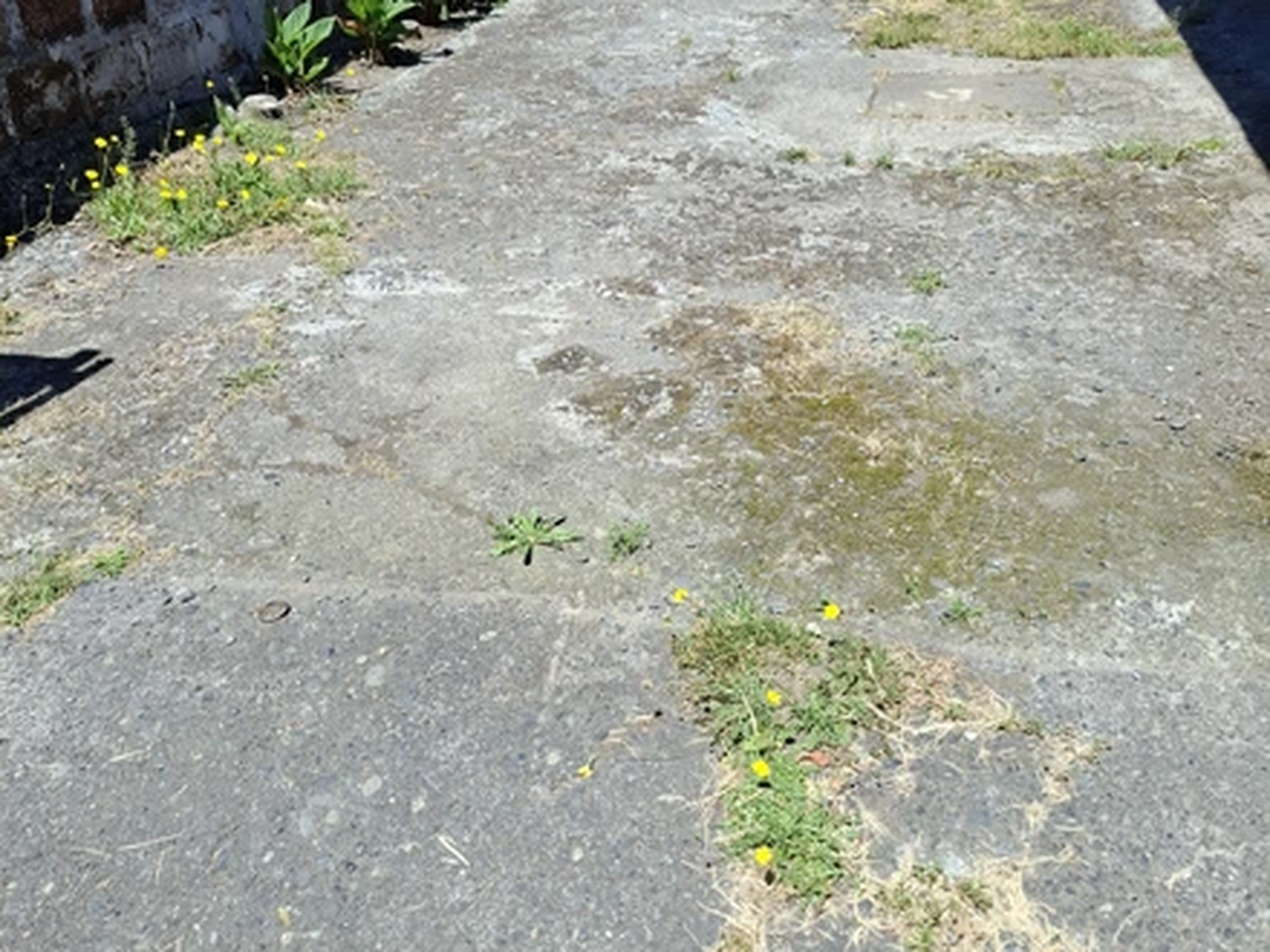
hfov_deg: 73.9
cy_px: 476
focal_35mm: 23
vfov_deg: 58.9
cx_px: 635
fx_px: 844
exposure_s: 1/1534
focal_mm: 5.54
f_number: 1.8
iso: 50
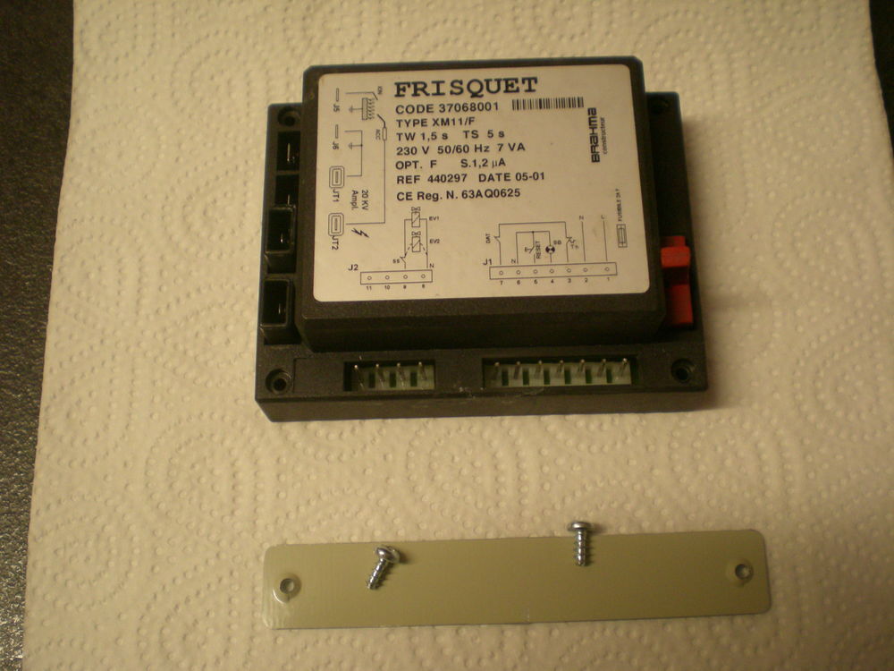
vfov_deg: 37.7
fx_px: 981
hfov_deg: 49.0
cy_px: 336
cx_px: 447
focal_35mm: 38
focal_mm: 6.3
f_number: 3.1
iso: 200
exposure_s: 1/17.6
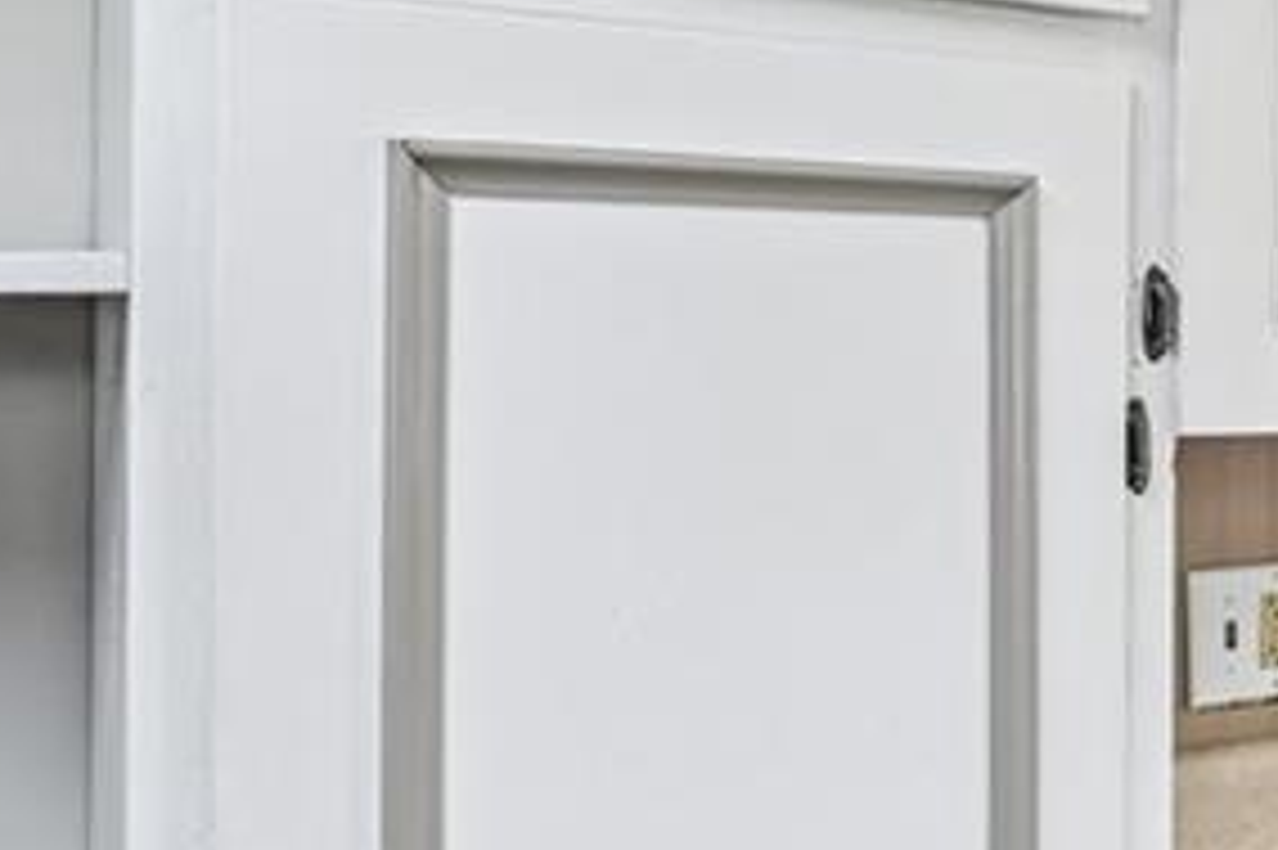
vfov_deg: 24.2
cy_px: 376
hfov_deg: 28.3
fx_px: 1980
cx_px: 1728
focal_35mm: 56
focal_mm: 15.5
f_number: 4
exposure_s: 1/125
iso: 400
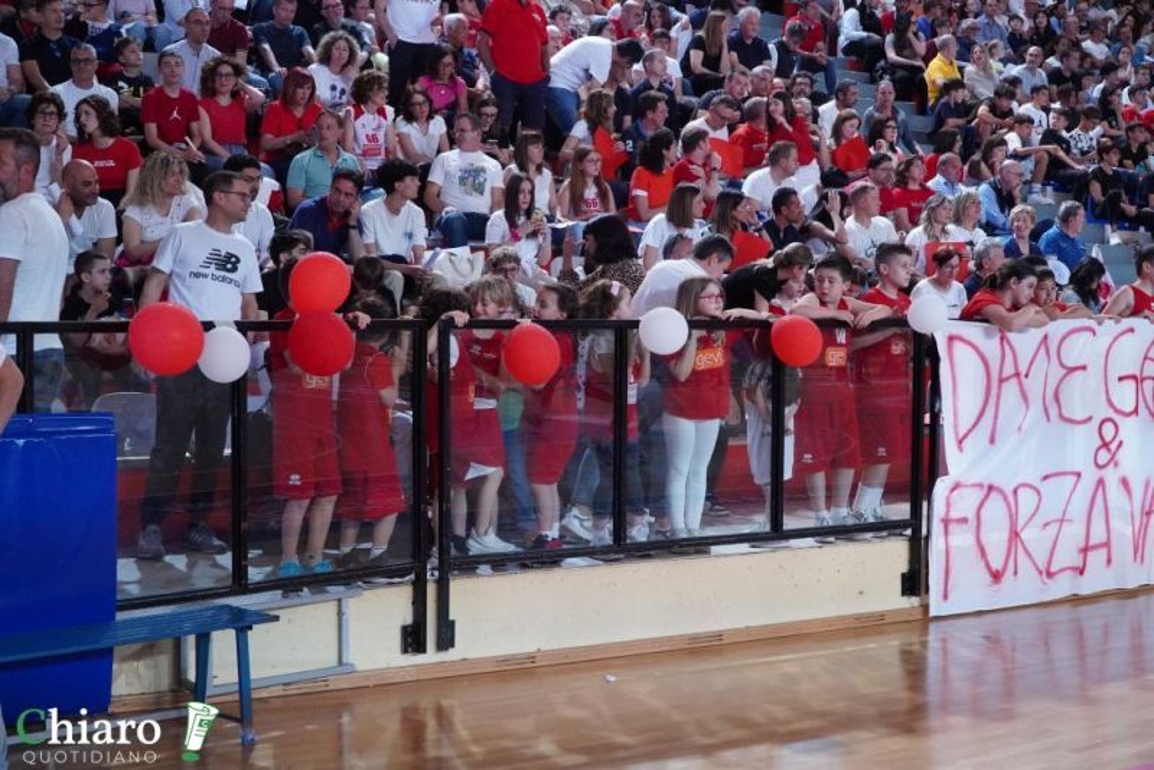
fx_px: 1443
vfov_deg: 29.9
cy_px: 385
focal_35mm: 45
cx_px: 577
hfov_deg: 43.6
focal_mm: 30
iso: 5000
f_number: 6.3
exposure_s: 1/320
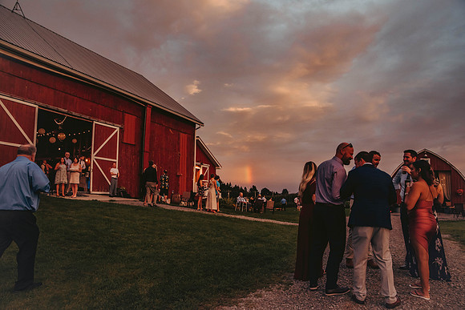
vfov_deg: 46.4
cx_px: 232
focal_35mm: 28
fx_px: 362
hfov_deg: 65.5
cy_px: 155
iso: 800
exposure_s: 1/200
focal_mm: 28
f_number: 6.3
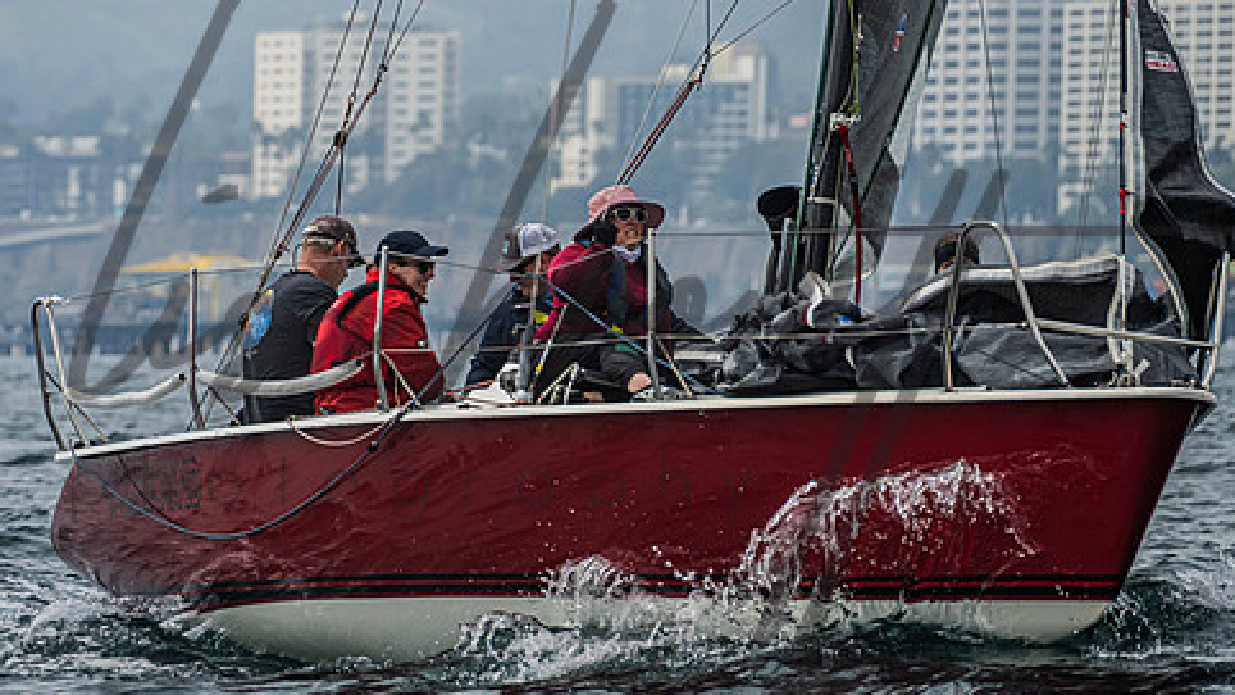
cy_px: 224
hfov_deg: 4.1
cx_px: 520
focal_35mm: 522
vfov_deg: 2.3
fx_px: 17092
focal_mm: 350
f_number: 8
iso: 400
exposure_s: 1/2500
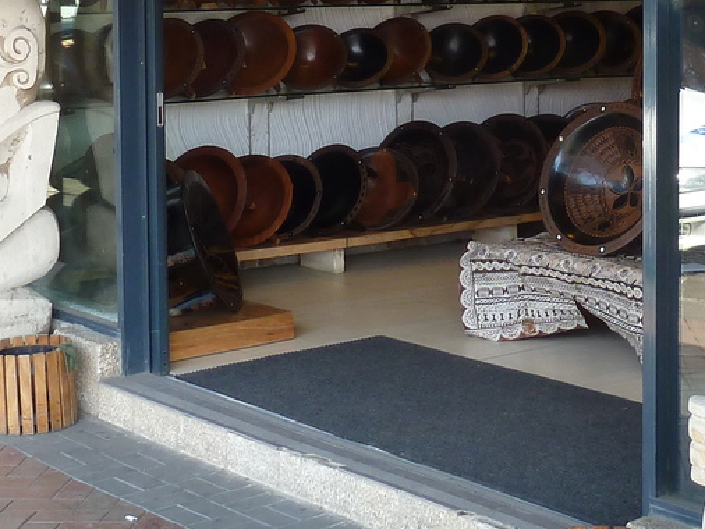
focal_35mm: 79
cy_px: 85
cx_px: 379
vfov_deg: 18.5
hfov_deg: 24.7
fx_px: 1610
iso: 80
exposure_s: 1/60
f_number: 3.3
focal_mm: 4.1
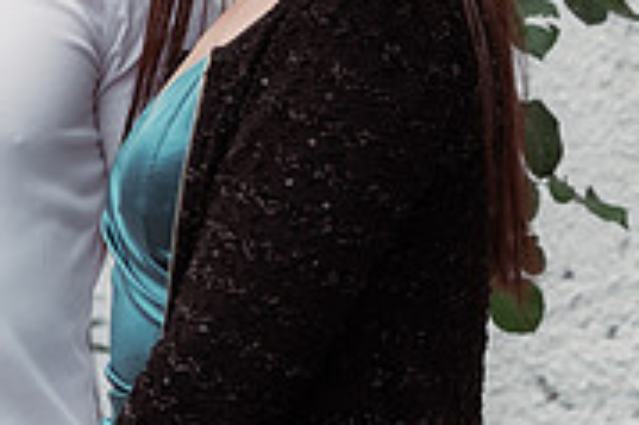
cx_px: -157
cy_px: 43
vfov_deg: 5.0
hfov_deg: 7.4
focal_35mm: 276
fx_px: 4894
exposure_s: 1/1250
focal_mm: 85
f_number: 3.5
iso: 320
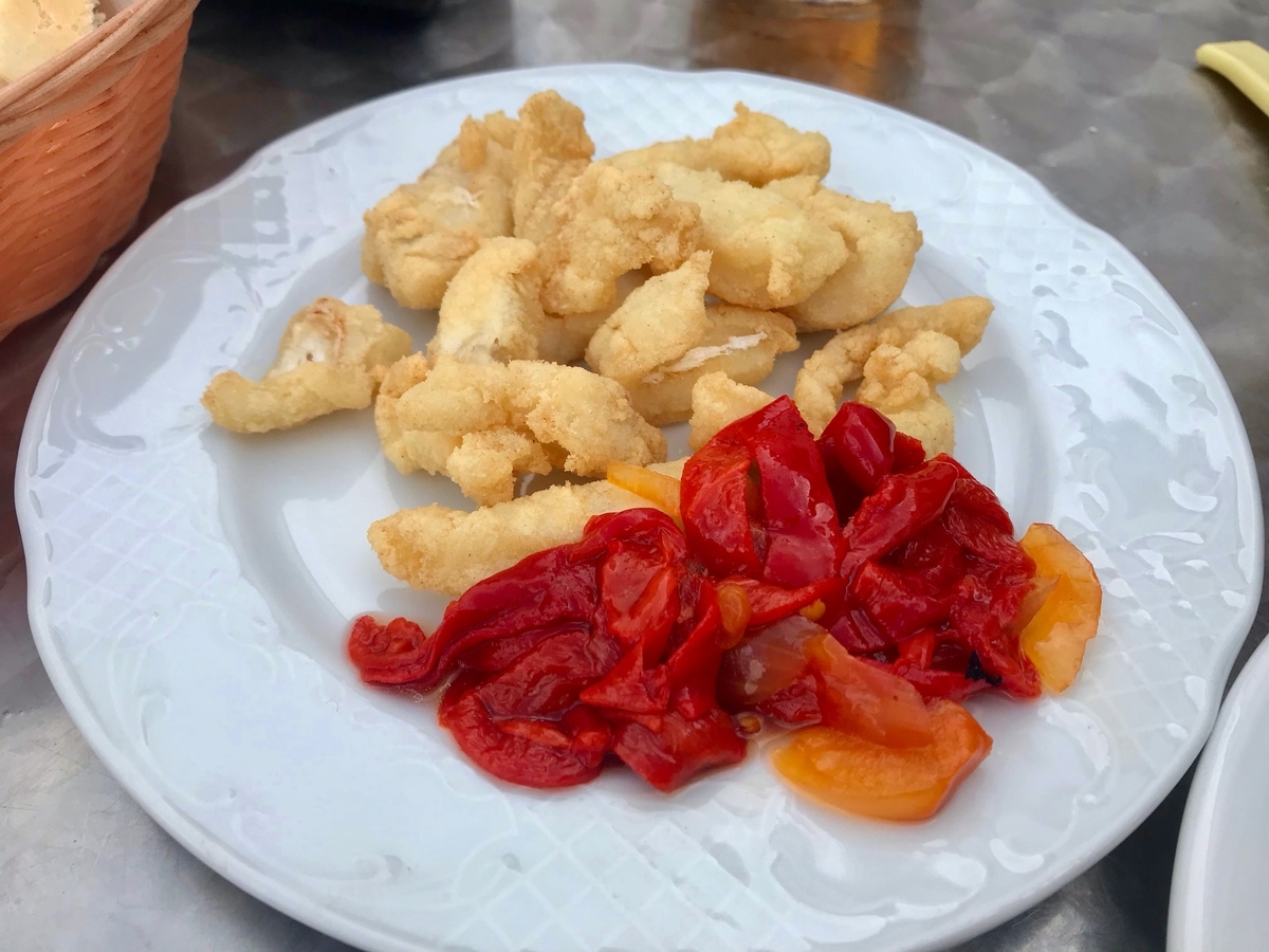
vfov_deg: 49.7
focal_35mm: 28
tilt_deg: -47.3
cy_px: 476
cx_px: 634
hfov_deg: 63.4
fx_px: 1026
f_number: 1.8
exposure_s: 1/1100
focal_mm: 3.99
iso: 20
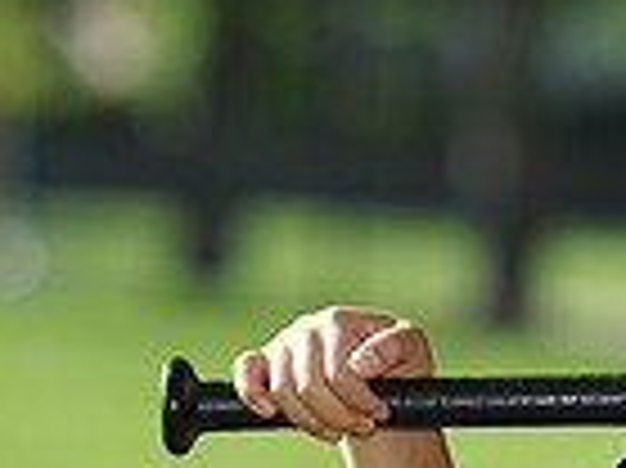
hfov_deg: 3.7
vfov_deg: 2.7
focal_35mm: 541
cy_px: 526
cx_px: 869
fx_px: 9775
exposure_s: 1/1000
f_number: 4
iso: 200
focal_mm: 135
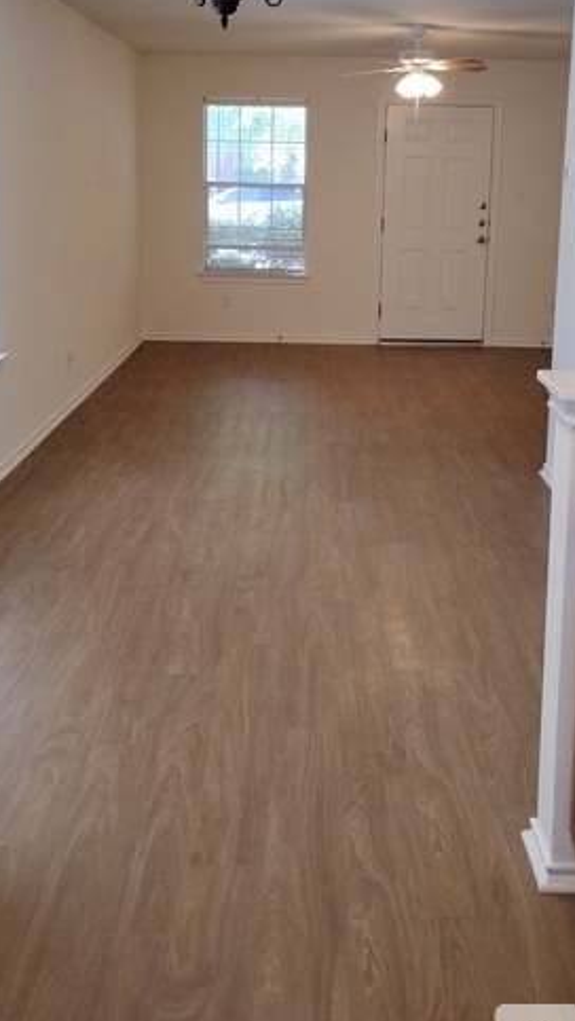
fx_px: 1137
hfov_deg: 28.4
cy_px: 387
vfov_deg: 47.9
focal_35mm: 42
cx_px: 309
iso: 506
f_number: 1.8
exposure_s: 1/60
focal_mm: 4.26
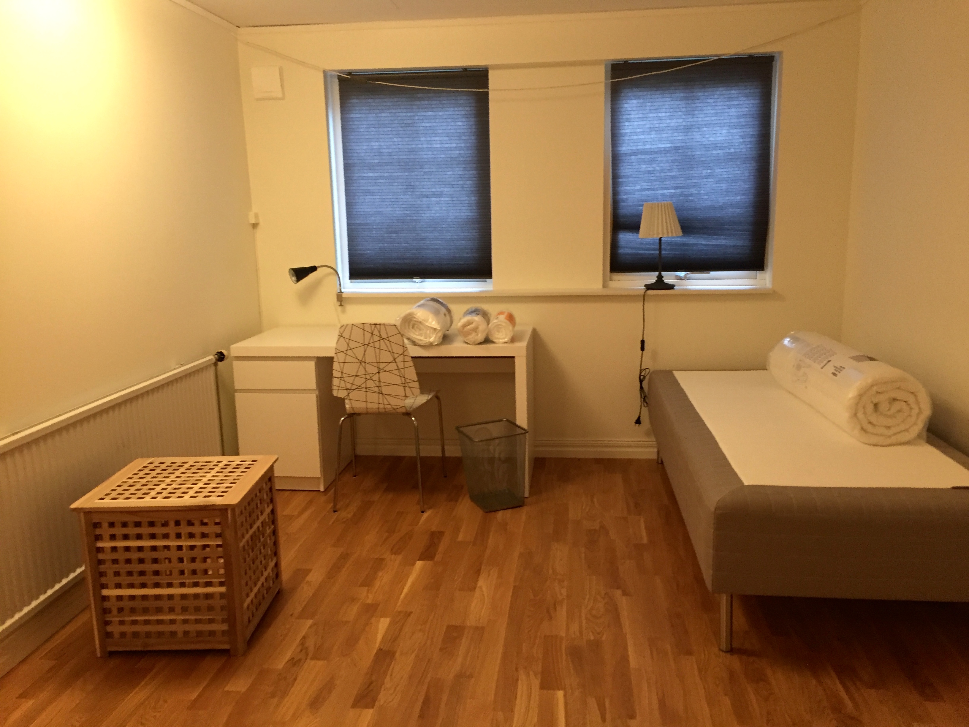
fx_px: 812
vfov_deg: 48.2
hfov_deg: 61.7
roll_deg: +1.1
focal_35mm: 29
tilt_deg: -11.0
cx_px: 484
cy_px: 364
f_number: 2.2
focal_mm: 4.15
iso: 200
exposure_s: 1/33
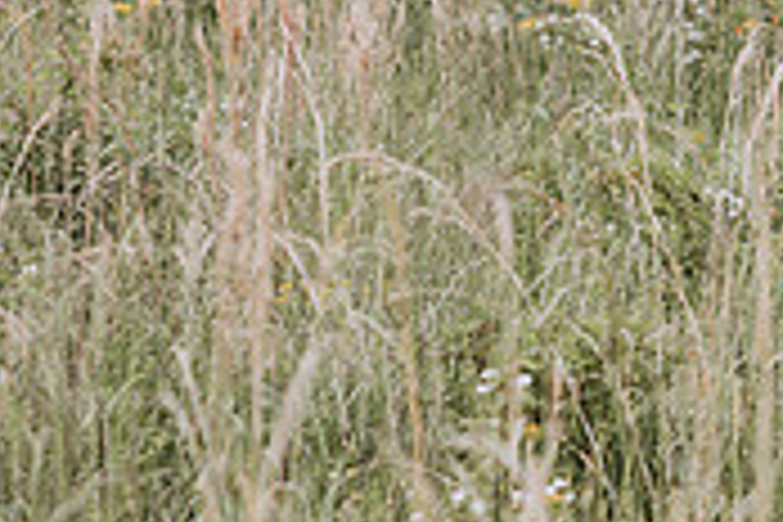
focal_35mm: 283
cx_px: 1125
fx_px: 6155
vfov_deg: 4.8
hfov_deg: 7.2
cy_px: -38
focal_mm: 85
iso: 200
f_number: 2.5
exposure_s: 1/320
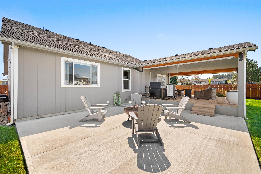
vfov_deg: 73.7
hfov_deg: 96.7
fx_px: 116
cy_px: 87
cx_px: 130
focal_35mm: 16
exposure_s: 1/125
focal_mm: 16
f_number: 8
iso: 100
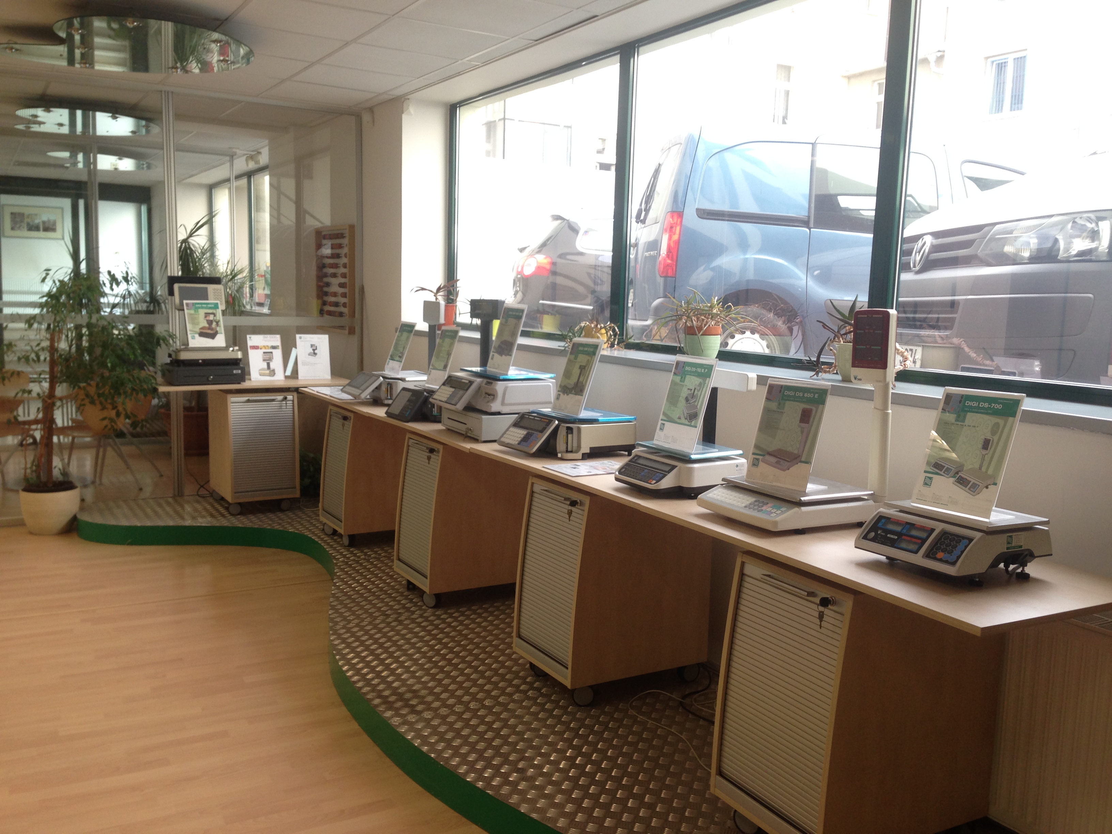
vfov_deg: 42.9
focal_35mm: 33
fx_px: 1060
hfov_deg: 55.4
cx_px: 556
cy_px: 417
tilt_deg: -8.7
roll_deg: -1.2
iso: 50
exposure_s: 1/30
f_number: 2.4
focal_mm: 4.12
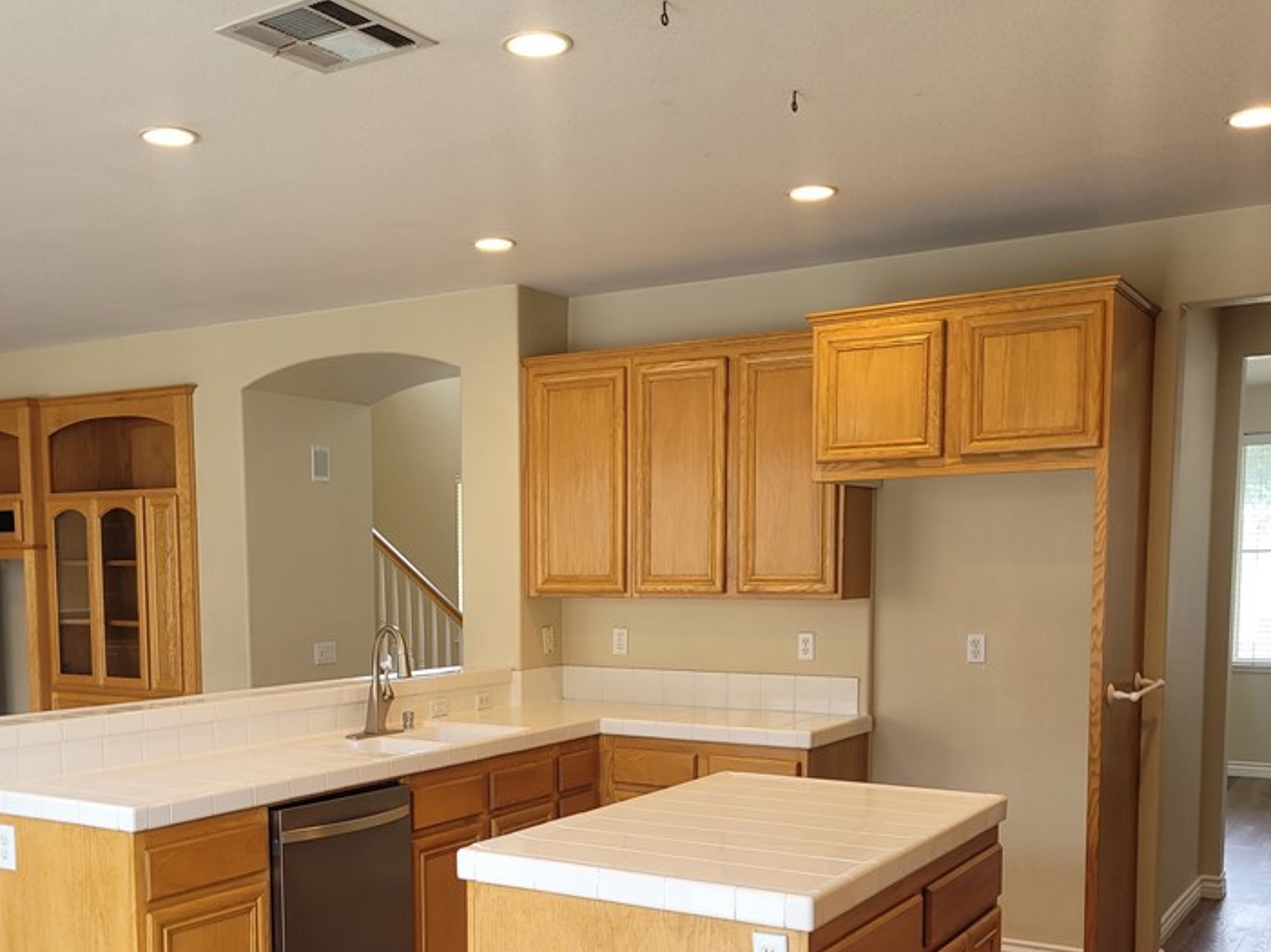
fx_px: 1395
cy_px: 689
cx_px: 533
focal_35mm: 38
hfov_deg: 48.8
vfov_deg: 37.0
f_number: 1.8
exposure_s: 1/120
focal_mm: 5.4
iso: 80
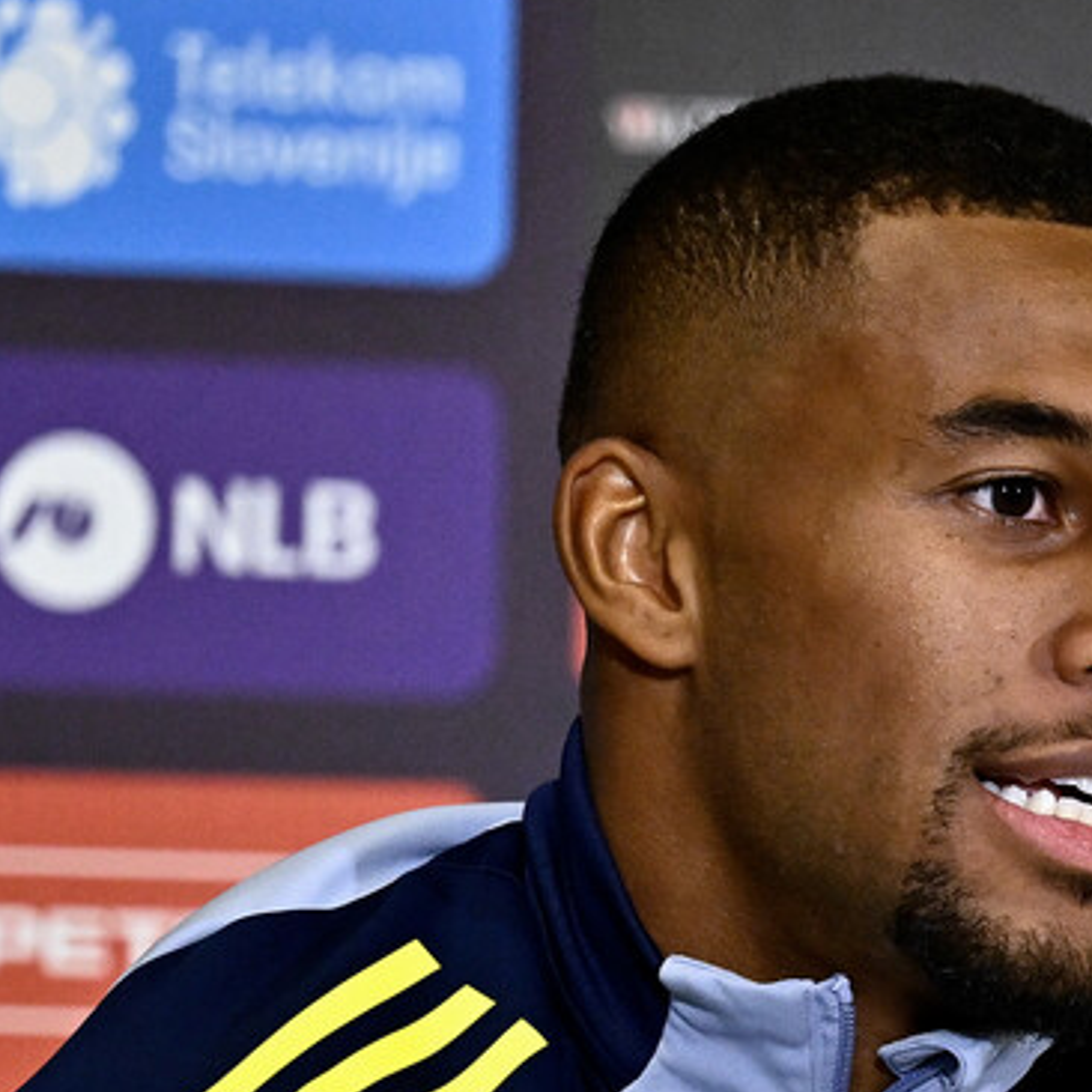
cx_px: 2089
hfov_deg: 3.1
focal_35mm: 558
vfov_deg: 3.1
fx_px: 19915
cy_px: 1380
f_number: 4
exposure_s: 1/640
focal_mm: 150
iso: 1600
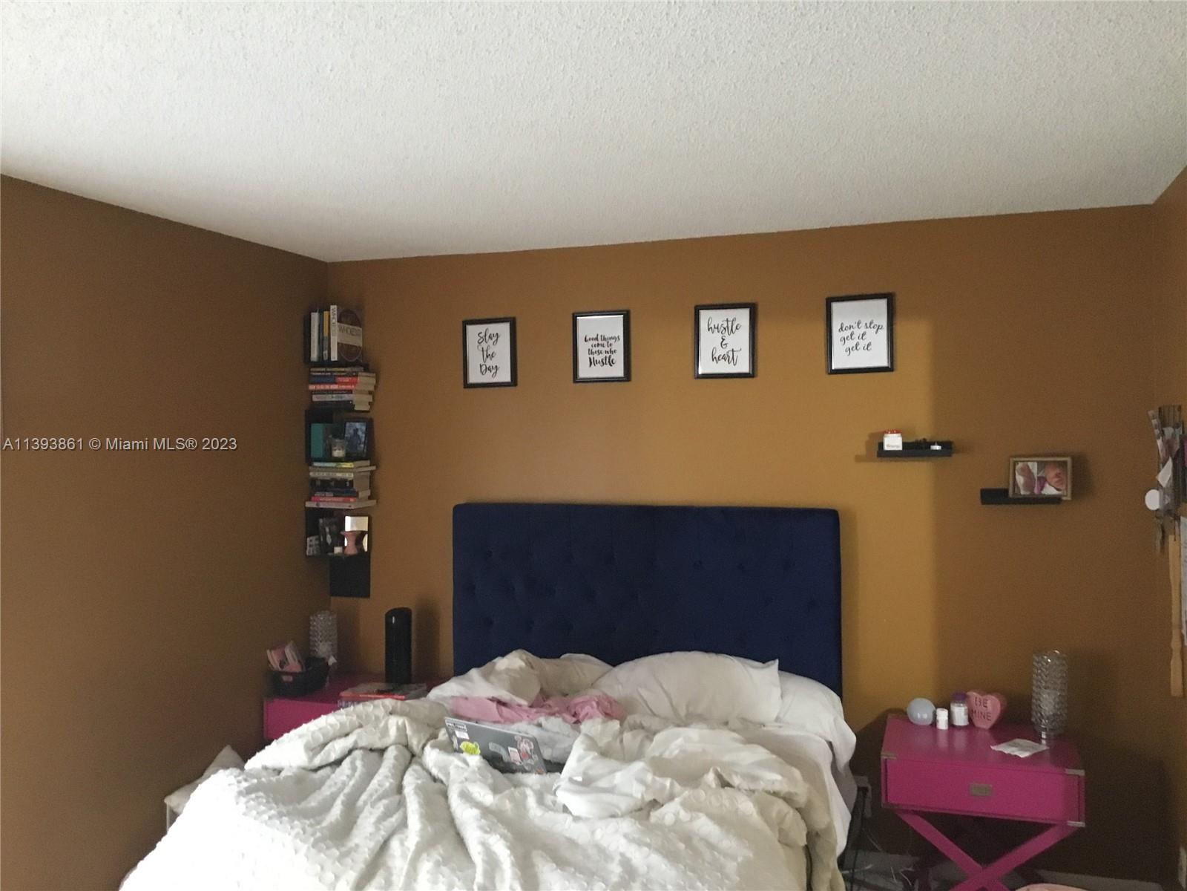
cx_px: 594
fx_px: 1063
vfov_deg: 45.4
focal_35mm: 31
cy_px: 446
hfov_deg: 58.4
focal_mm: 3.3
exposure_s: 1/15
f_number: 2.4
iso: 400
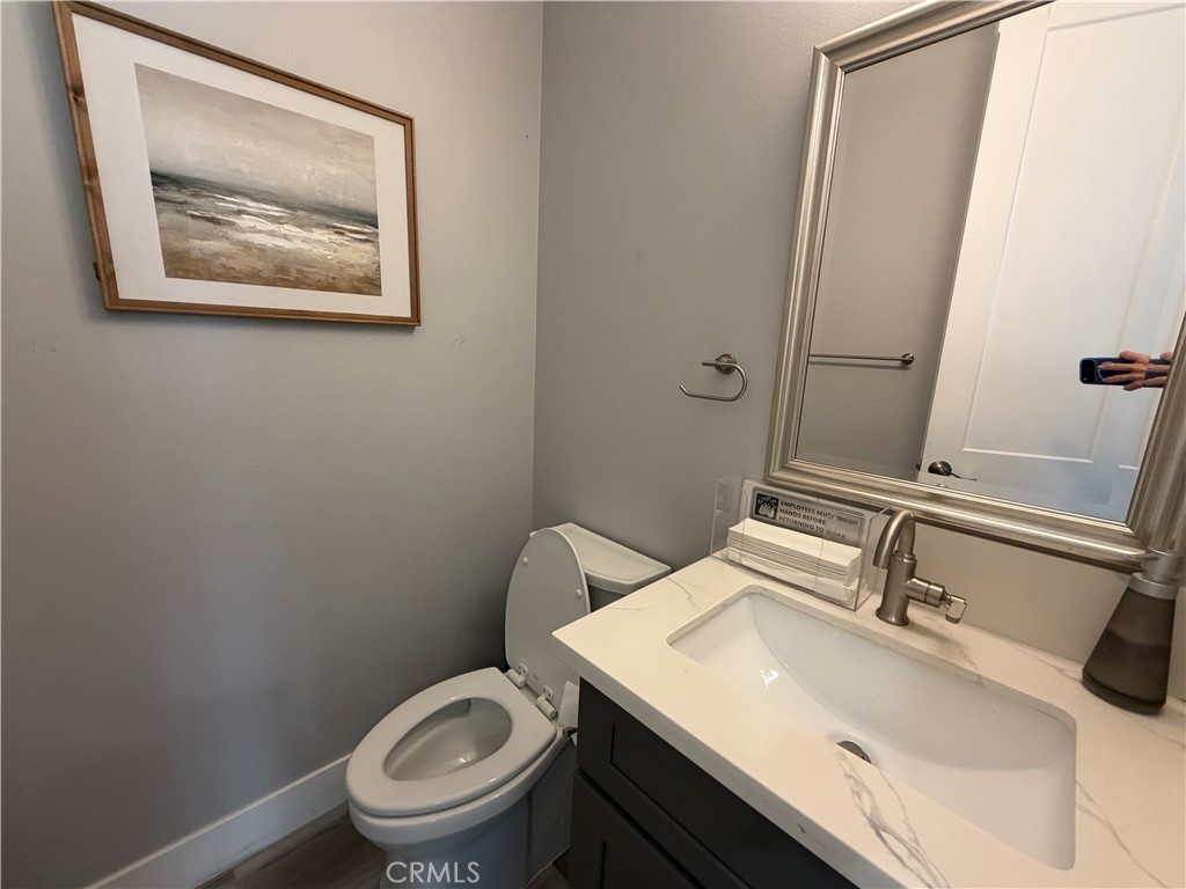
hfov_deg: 102.1
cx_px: 593
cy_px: 444
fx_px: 480
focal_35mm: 14
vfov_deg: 85.7
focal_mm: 2.22
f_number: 2.2
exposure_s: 1/120
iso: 320
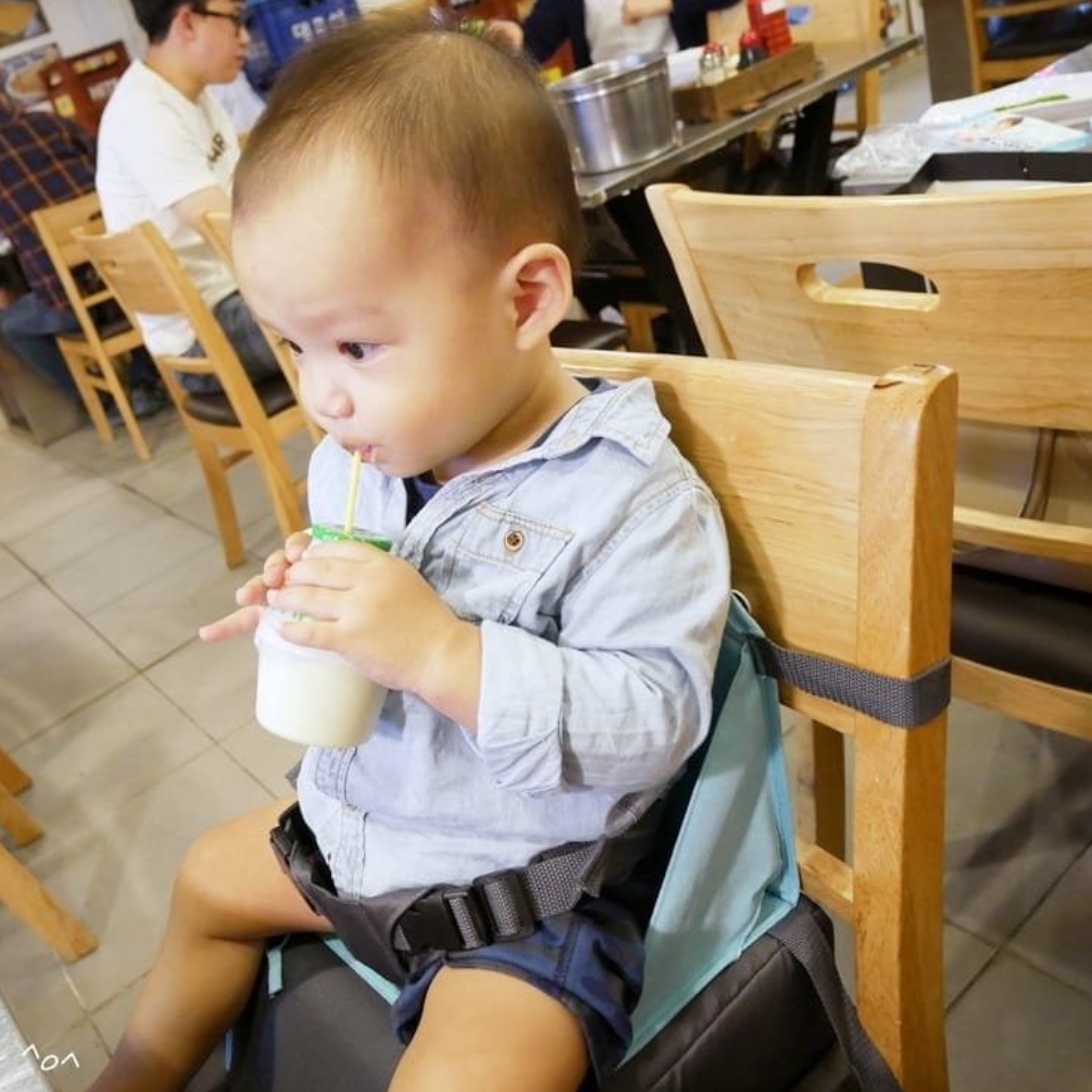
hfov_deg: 55.0
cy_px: 539
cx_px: 409
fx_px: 1035
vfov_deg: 55.6
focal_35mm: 29
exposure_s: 1/60
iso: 1250
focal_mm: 12
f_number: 3.5
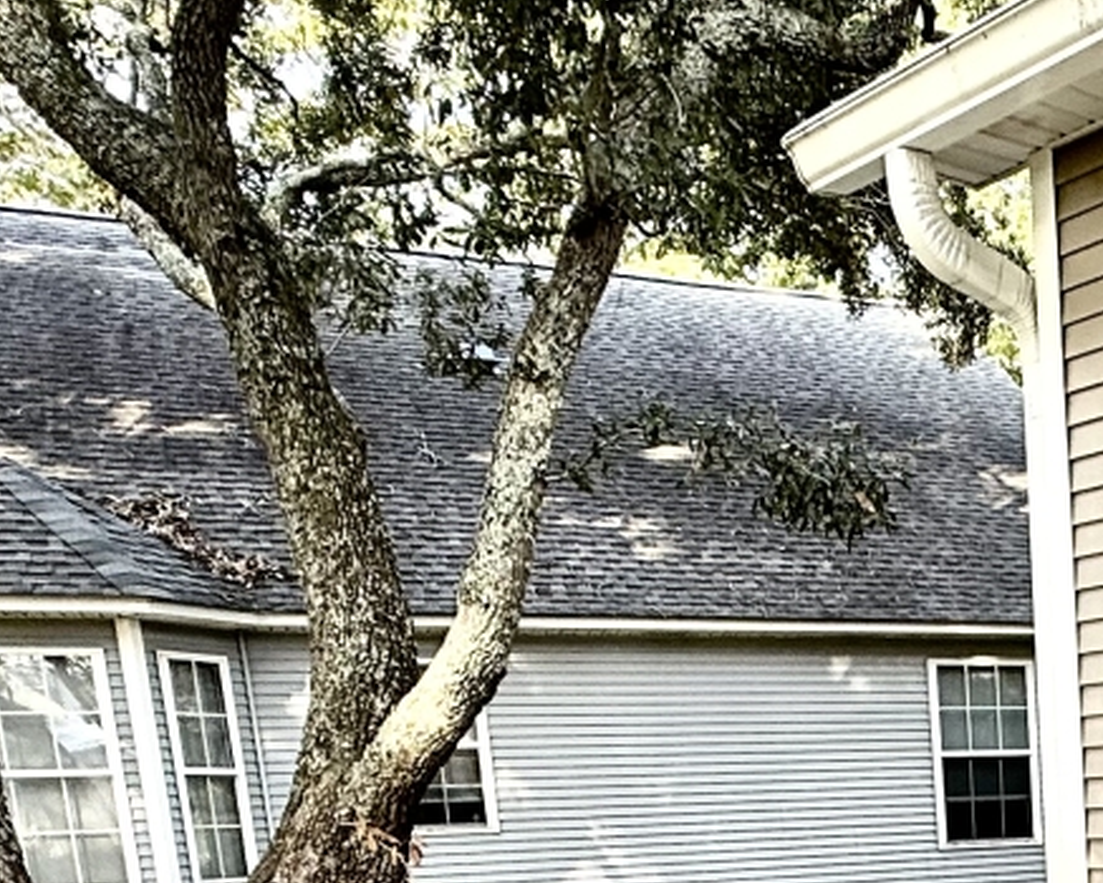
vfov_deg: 26.0
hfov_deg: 33.3
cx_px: 1169
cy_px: 1138
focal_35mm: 50
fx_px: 1633
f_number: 2.2
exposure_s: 1/140
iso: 50
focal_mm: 2.22
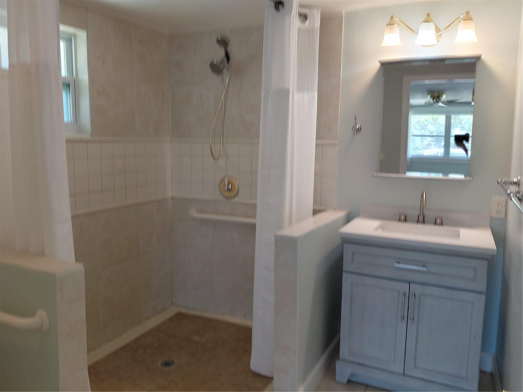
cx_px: 262
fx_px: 378
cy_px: 196
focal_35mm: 25
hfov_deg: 69.4
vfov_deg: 54.9
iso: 64
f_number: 1.8
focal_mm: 4.69
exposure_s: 1/60
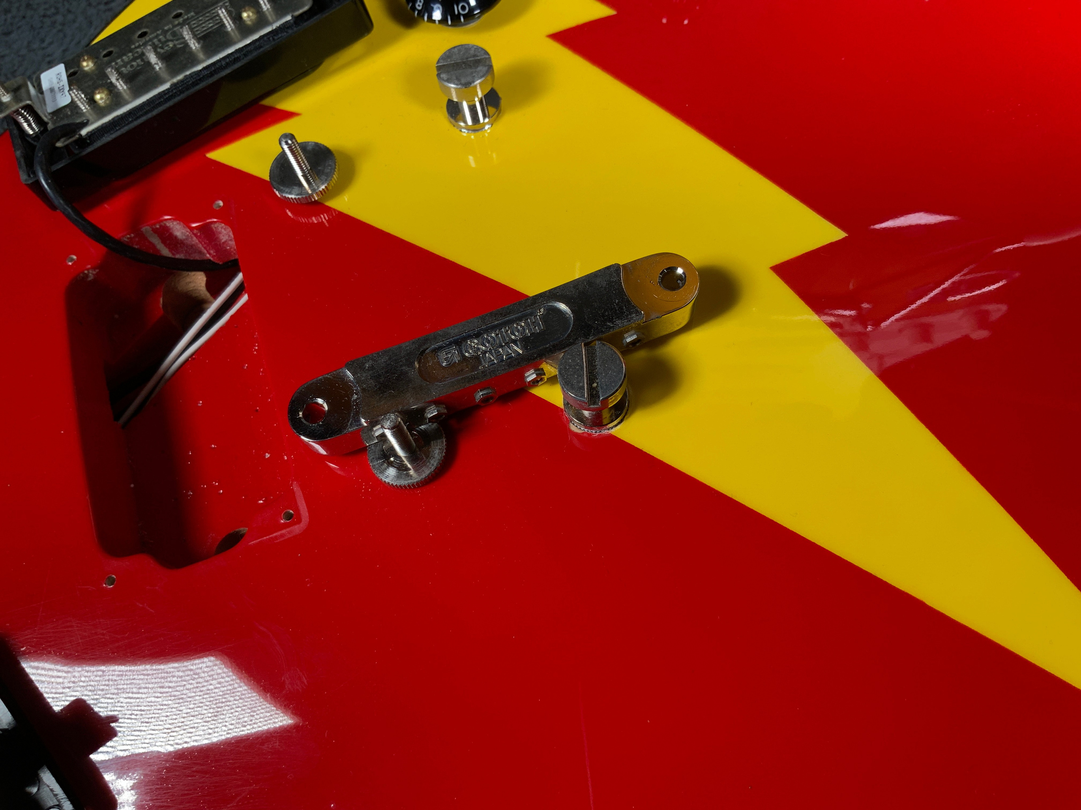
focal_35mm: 29
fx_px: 906
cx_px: 540
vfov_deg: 48.2
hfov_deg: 61.7
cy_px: 405
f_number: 1.8
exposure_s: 1/104
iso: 32
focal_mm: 3
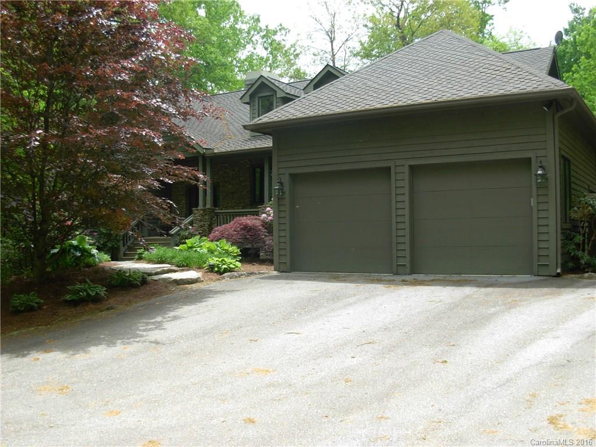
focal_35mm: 38
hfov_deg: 49.0
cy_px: 224
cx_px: 298
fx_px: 654
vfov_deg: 37.7
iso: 79
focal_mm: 6.3
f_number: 2.9
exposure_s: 1/304
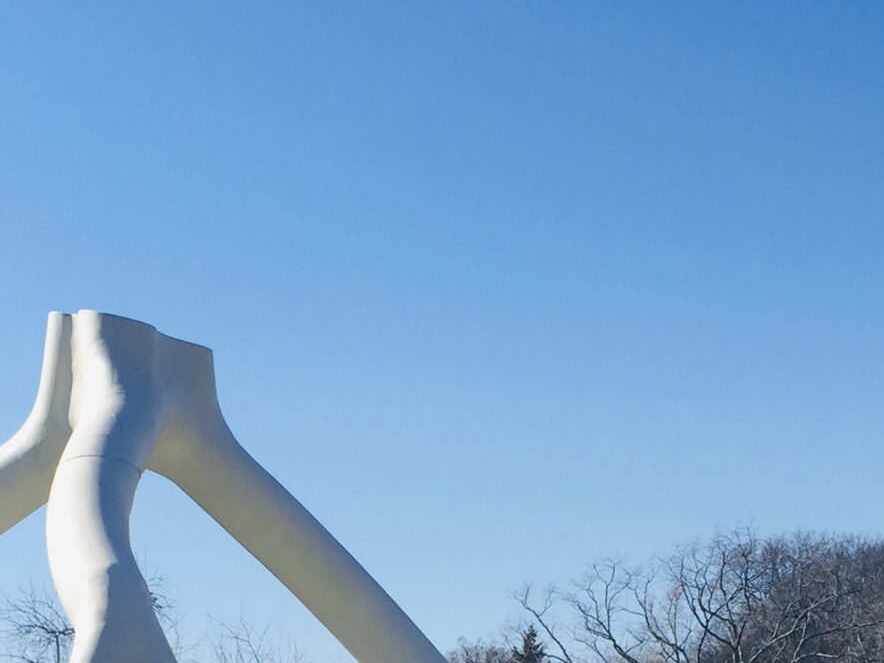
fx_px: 2145
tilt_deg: -0.3
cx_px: 480
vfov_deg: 16.7
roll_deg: +2.6
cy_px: 837
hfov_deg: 23.3
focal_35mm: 84
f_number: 2.2
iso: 32
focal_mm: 4.15
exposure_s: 1/1582
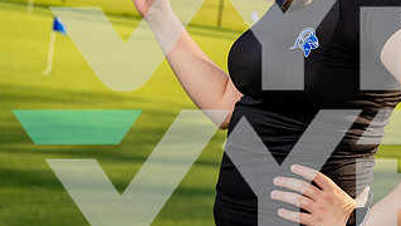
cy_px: 24
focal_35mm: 78
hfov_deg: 26.5
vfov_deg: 15.4
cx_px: 336
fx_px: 830
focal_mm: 41
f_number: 4
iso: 100
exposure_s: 1/800
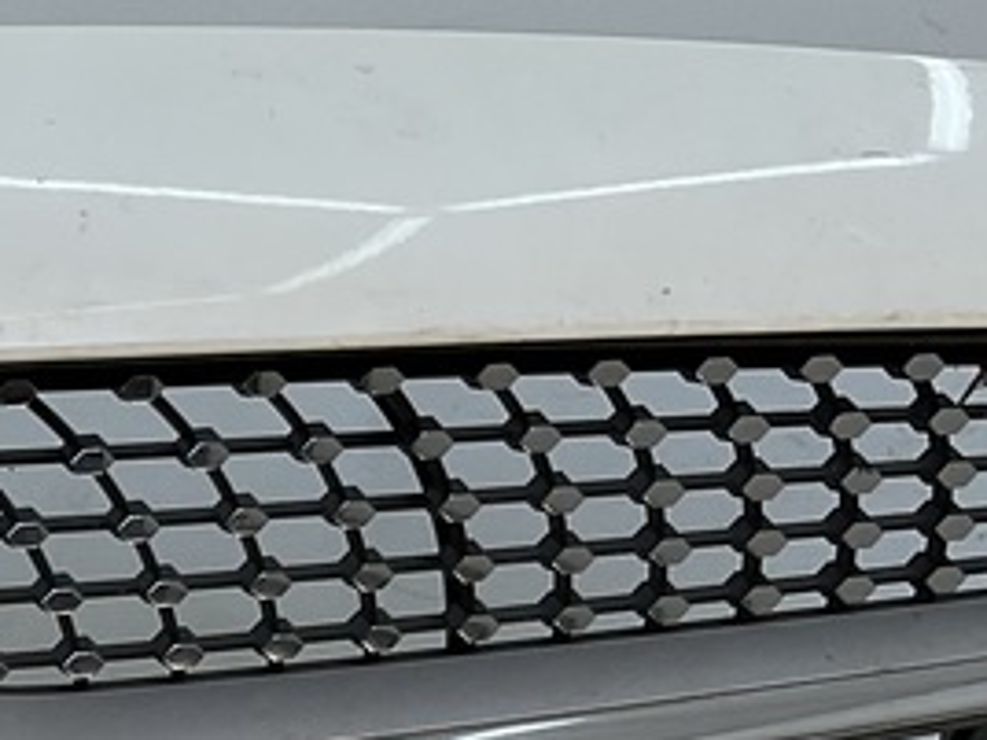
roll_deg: +1.5
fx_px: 3108
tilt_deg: -14.2
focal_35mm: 109
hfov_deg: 16.6
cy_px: 1255
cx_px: -446
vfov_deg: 12.6
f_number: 1.8
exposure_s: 1/360
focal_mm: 3
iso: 16
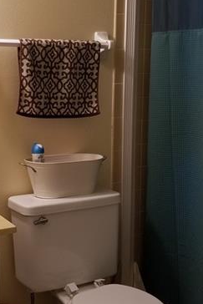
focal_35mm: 57
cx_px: 18
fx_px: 482
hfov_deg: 23.1
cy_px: 139
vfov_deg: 35.0
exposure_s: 1/30
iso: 200
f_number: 1.7
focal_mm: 4.25
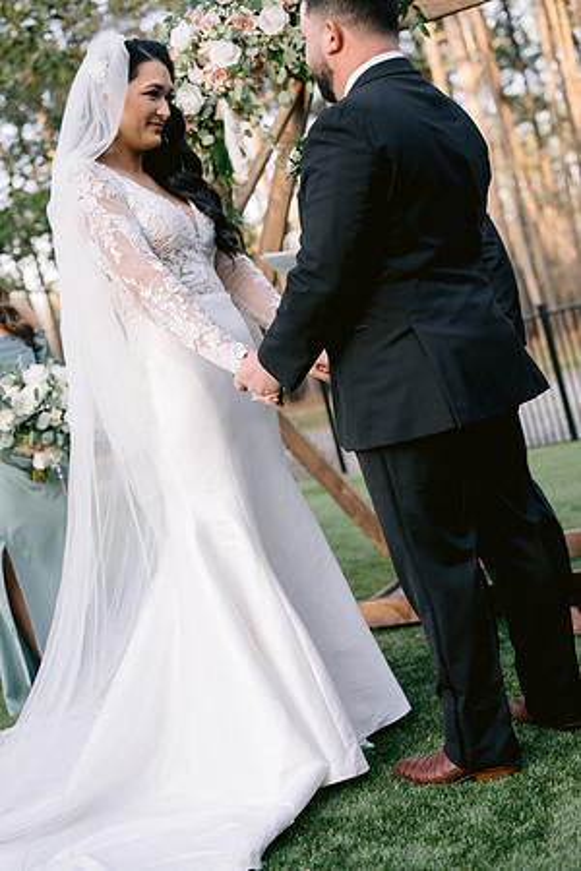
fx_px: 1210
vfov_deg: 39.6
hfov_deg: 27.0
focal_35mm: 50
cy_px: 436
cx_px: 290
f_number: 2.8
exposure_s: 1/500
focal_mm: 50
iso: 400
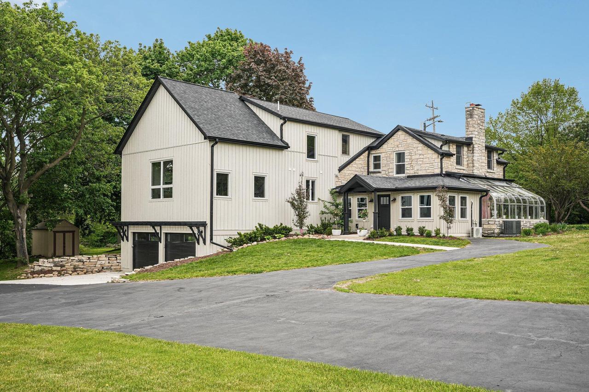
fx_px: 573
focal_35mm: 35
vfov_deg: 37.8
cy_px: 196
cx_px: 294
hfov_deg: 54.4
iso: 100
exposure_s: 1/200
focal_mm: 35
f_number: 7.1
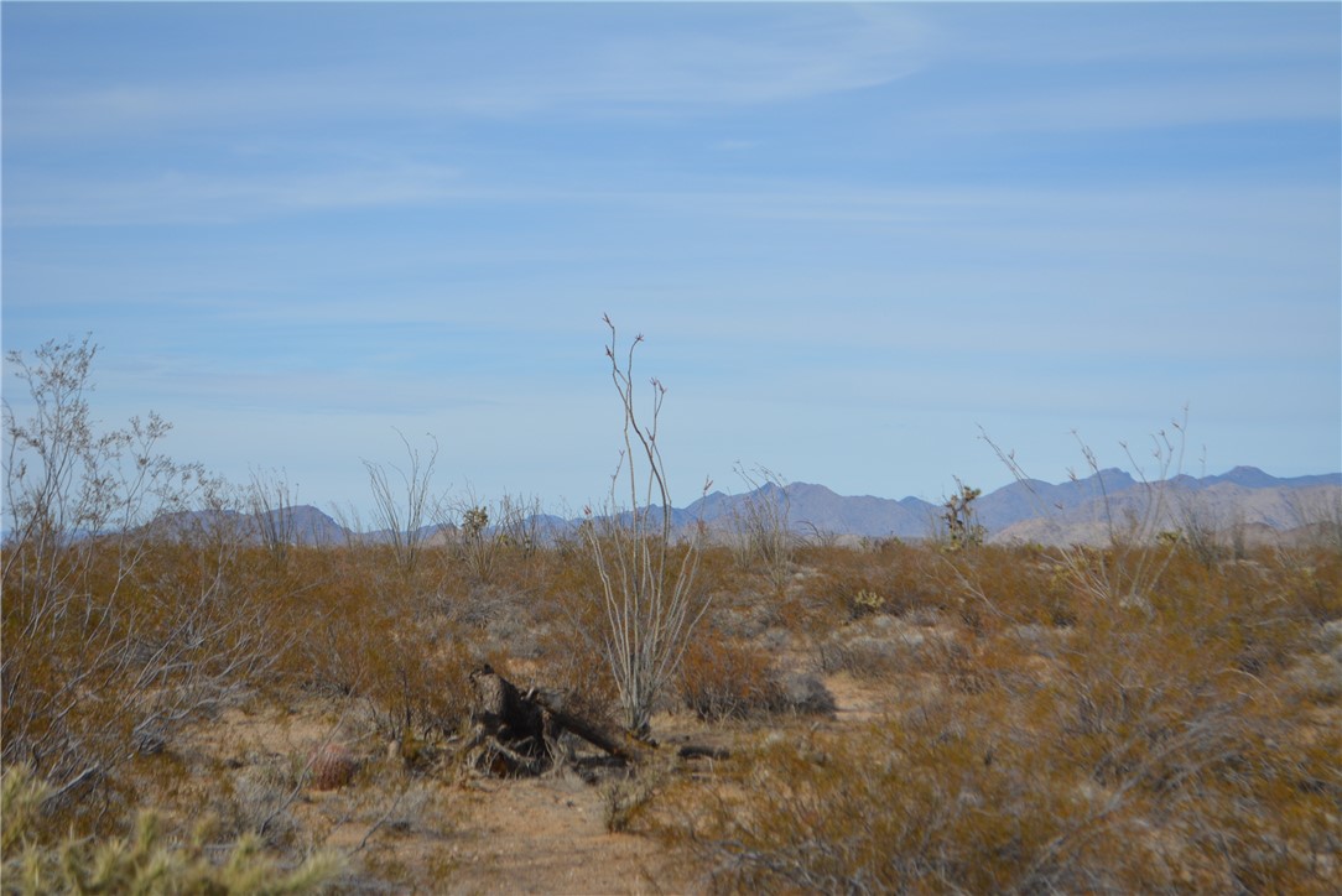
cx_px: 671
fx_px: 3077
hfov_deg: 24.6
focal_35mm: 82
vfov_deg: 16.6
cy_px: 448
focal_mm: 55
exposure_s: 1/1600
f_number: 7.1
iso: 400
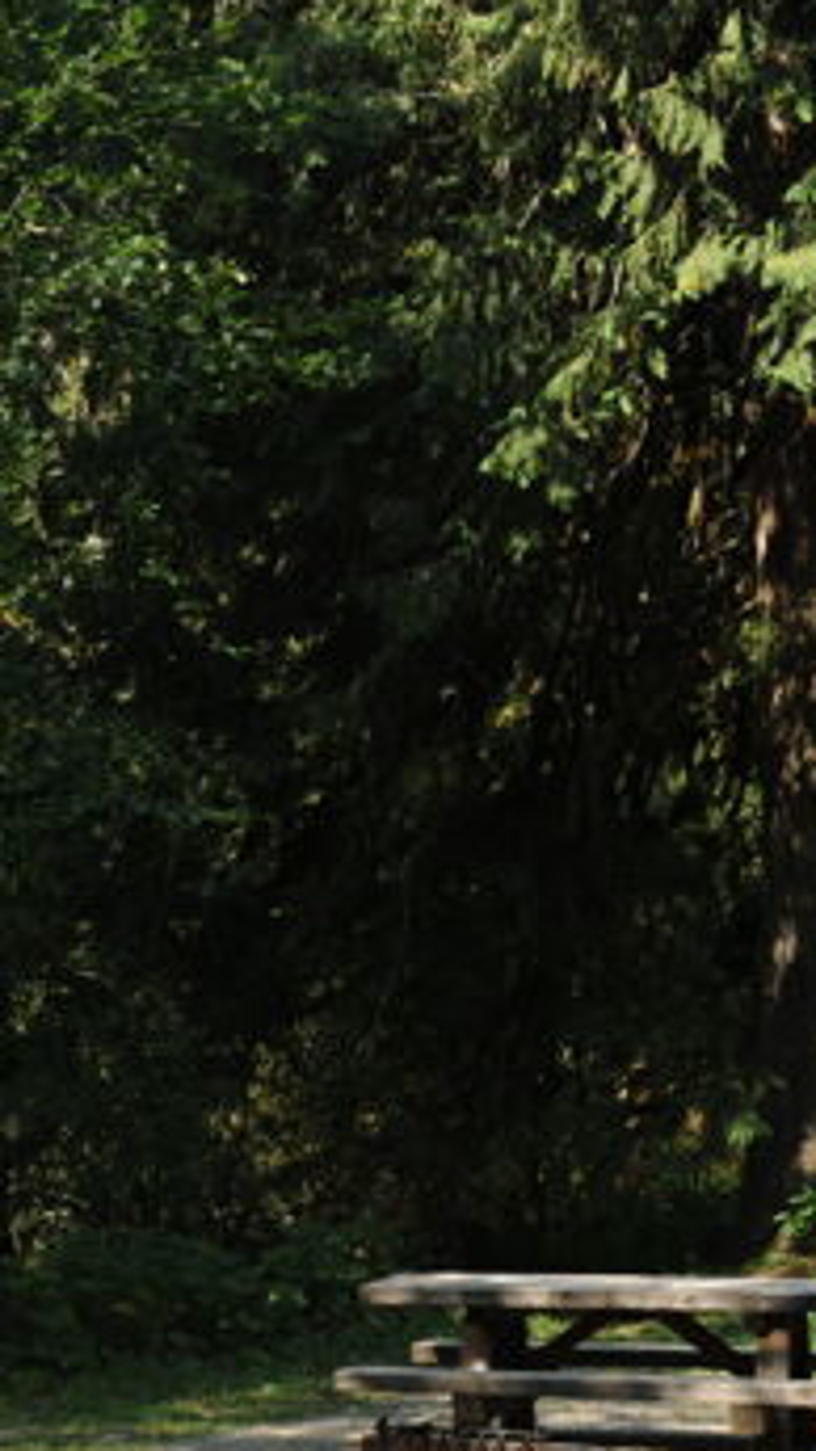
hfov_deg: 13.4
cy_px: 1005
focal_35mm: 85
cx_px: -404
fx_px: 3270
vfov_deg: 24.9
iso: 200
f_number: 10
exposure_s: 1/125
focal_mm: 35
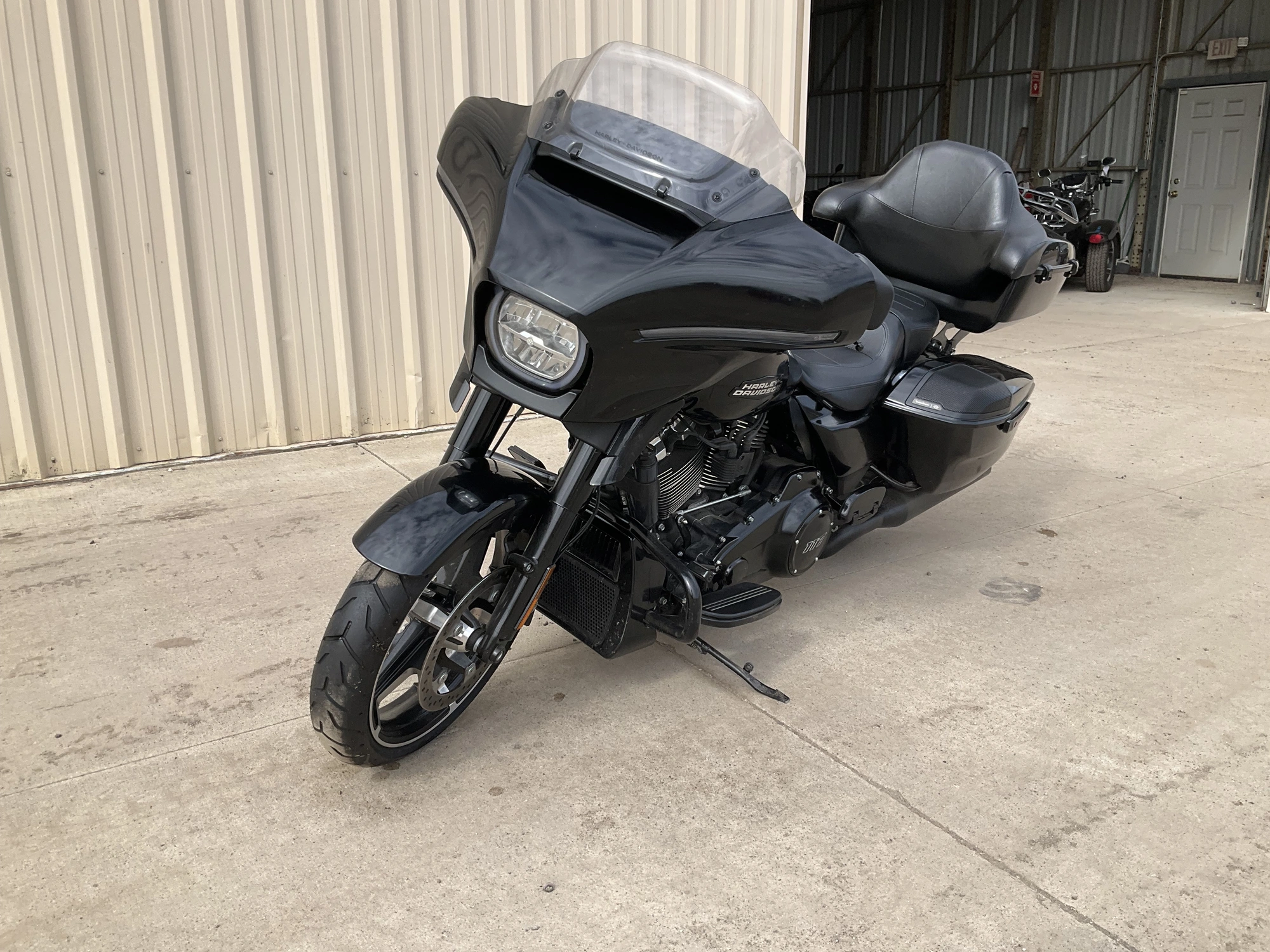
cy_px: 476
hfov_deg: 61.7
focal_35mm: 29
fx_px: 1064
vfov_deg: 48.2
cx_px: 635
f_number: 1.8
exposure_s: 1/1342
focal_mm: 3
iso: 25
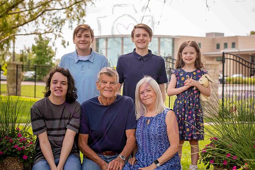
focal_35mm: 86
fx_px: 612
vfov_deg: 15.8
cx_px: 138
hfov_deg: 23.5
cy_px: 78
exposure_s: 1/320
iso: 400
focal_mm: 80
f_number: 6.3
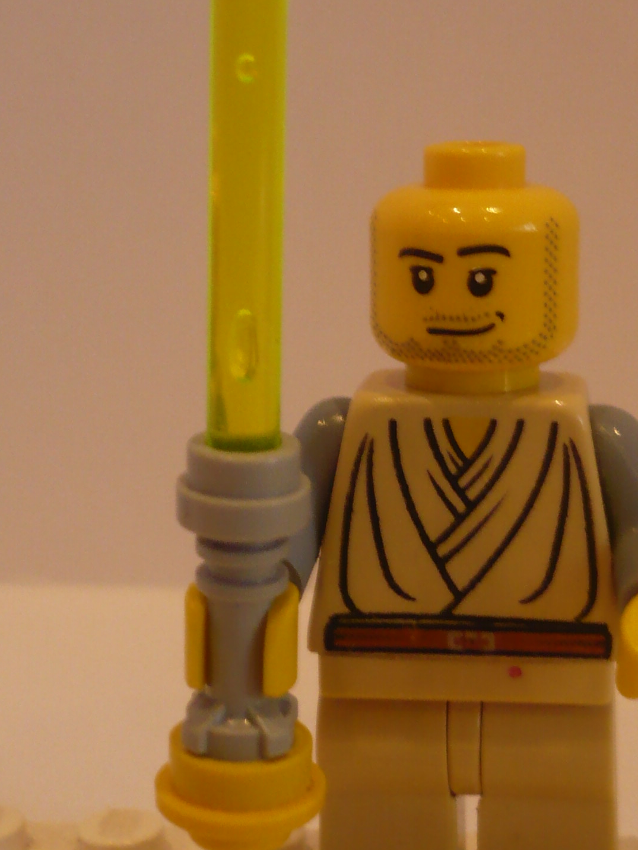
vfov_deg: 25.9
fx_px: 1844
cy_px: 303
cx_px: 462
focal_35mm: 75
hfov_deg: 19.5
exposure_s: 1/25
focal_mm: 5.8
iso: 200
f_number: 2.8
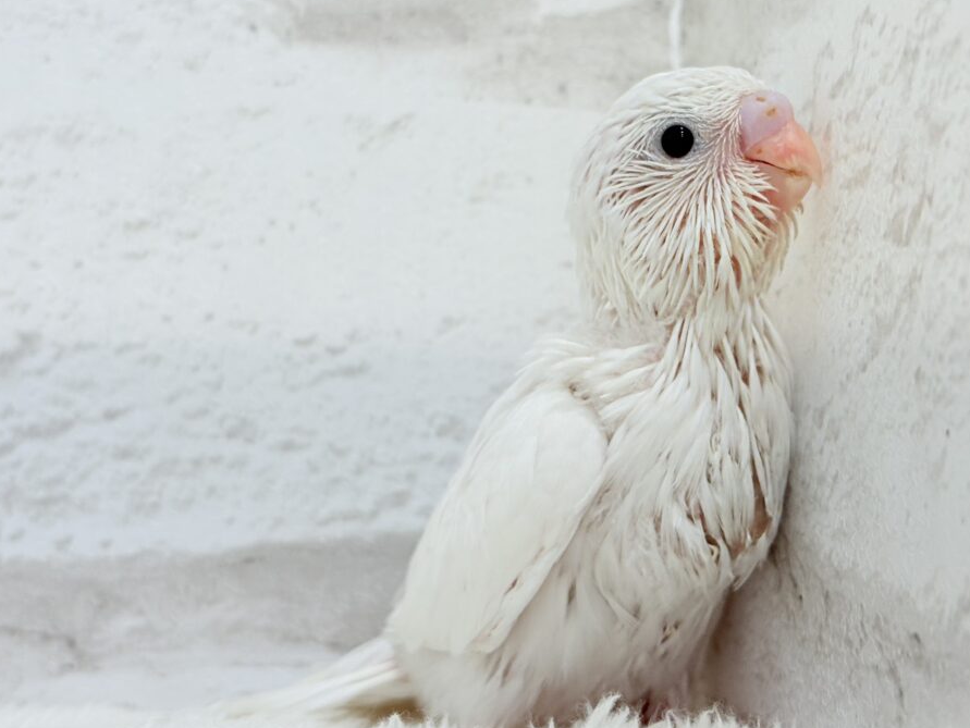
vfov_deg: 21.0
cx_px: 612
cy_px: 273
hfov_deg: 27.7
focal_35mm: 70
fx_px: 1962
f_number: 1.6
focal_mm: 5.96
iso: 64
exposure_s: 1/100
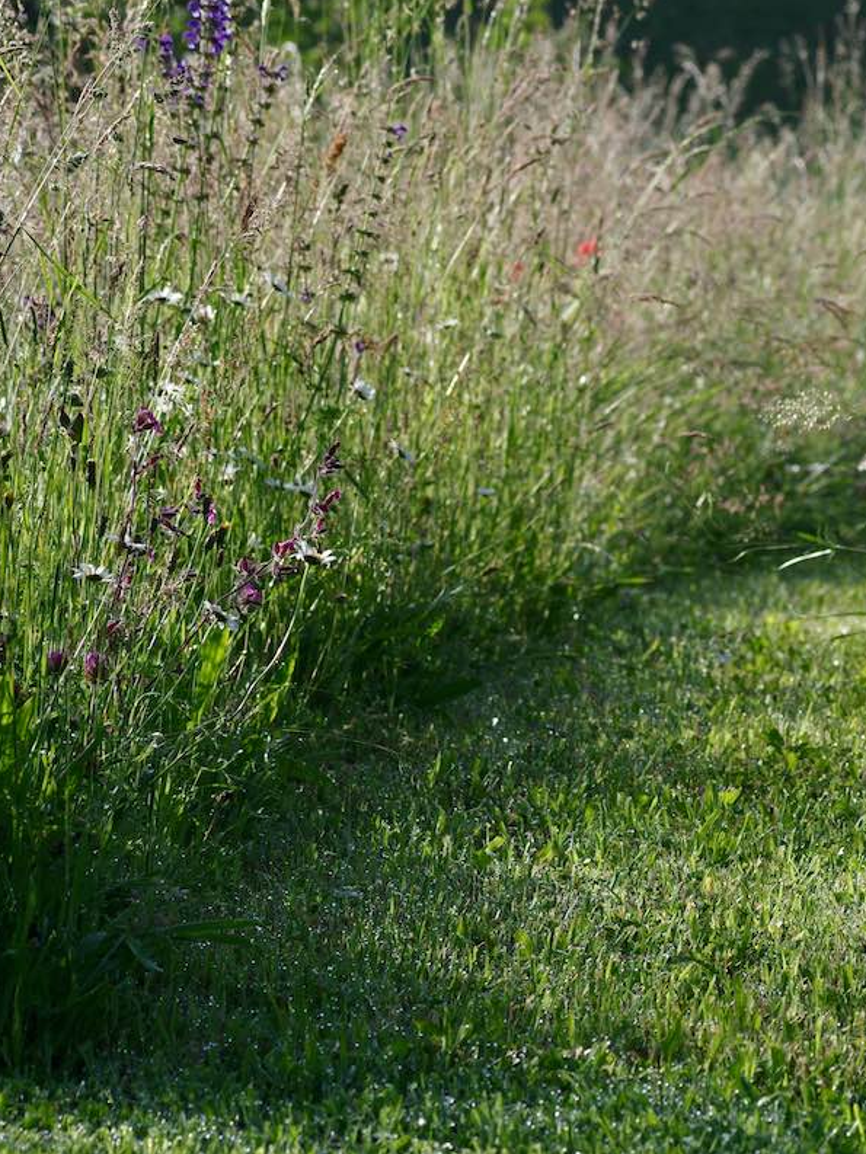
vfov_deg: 9.1
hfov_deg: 6.8
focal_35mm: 218
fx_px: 7270
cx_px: 841
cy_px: 575
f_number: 8
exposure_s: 1/800
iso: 400
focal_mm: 100
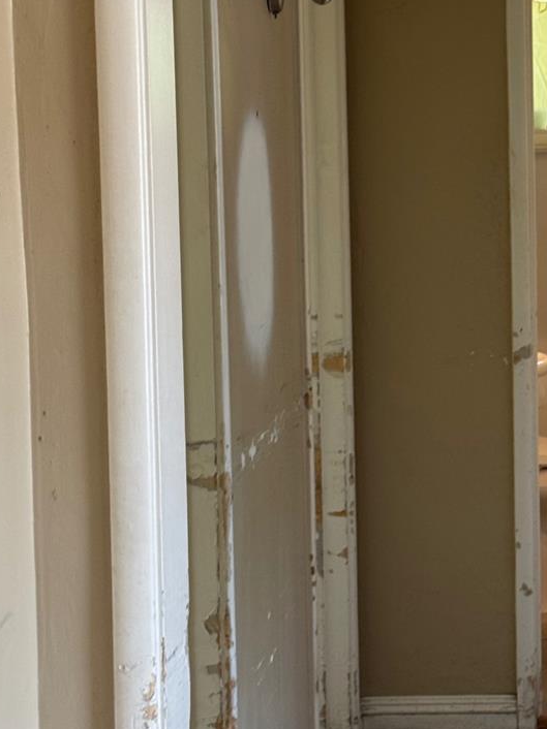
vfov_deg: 19.3
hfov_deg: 14.2
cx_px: 567
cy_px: 353
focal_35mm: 102
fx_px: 2150
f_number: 1.78
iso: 125
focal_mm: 6.76
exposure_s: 1/60
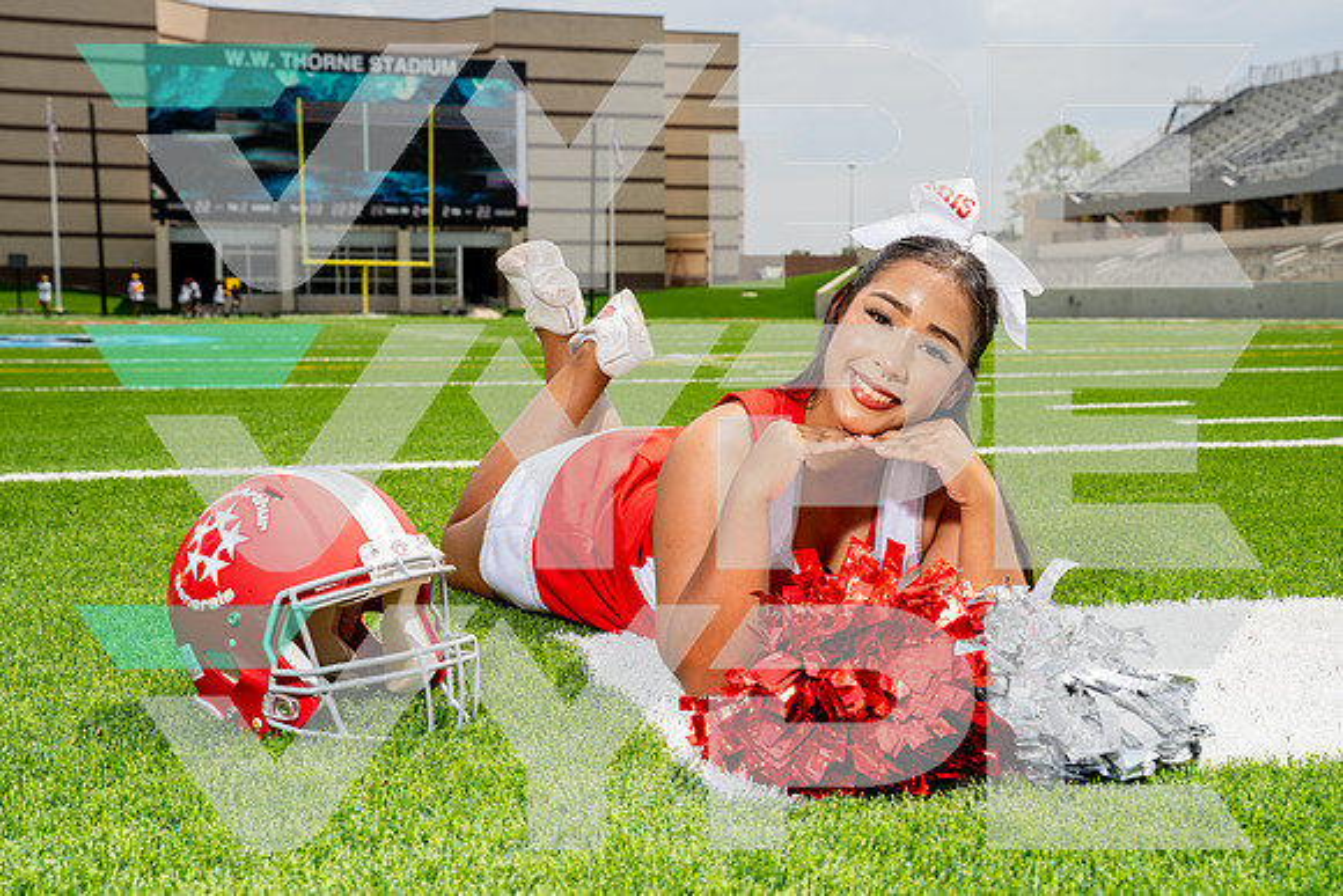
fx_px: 1753
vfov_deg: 28.7
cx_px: 672
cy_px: 448
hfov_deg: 41.9
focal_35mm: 47
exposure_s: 1/250
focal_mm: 46
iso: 100
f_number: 8
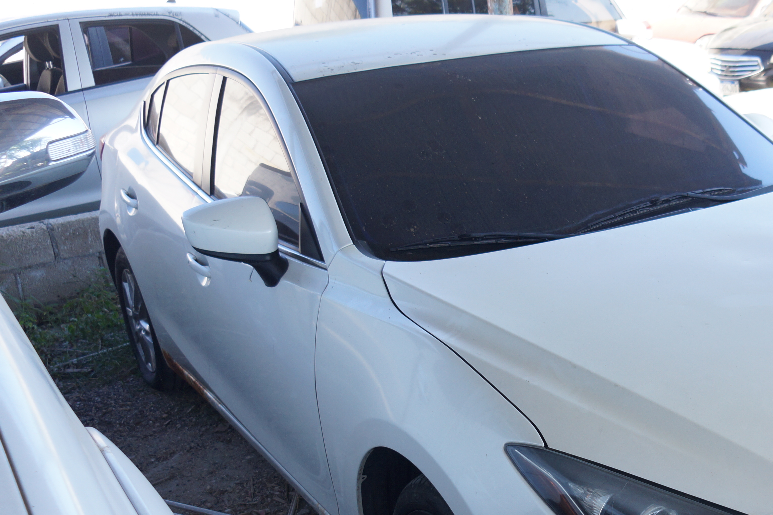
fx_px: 1030
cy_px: 380
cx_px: 610
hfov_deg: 39.6
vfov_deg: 27.7
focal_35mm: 48
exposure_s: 1/160
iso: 200
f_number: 4
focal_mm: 18
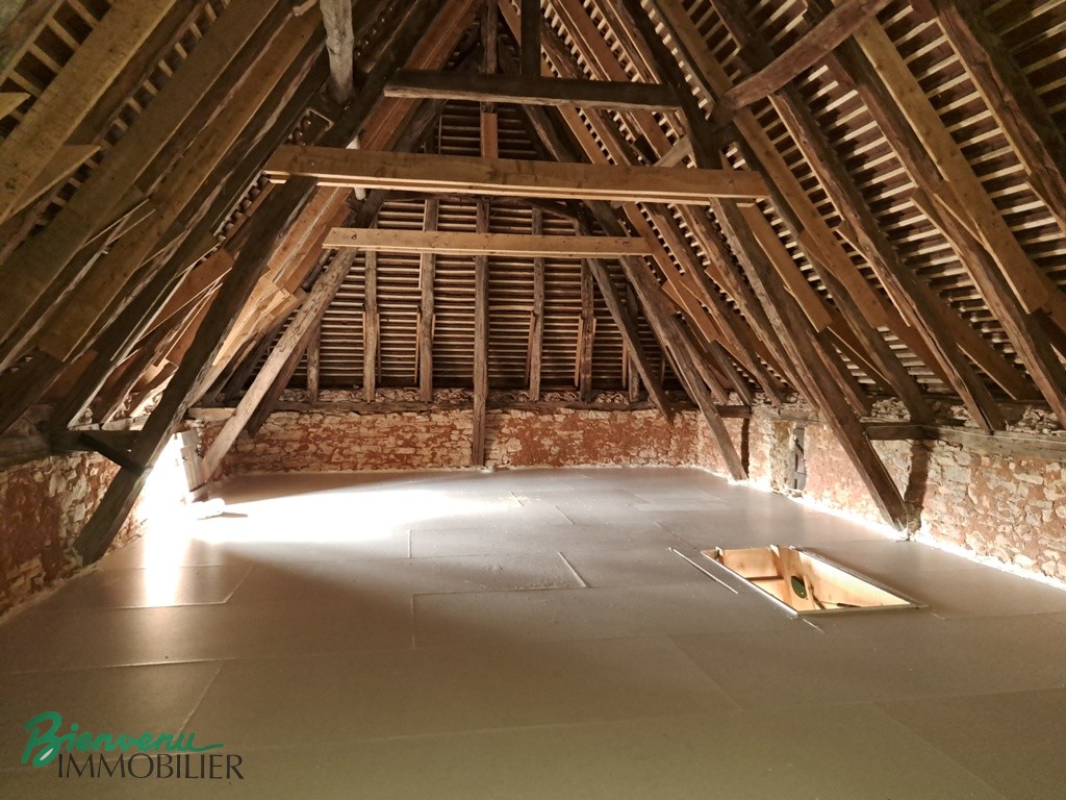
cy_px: 400
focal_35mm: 24
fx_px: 739
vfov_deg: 56.8
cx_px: 533
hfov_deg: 71.6
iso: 800
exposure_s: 1/20
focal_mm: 5.23
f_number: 1.8
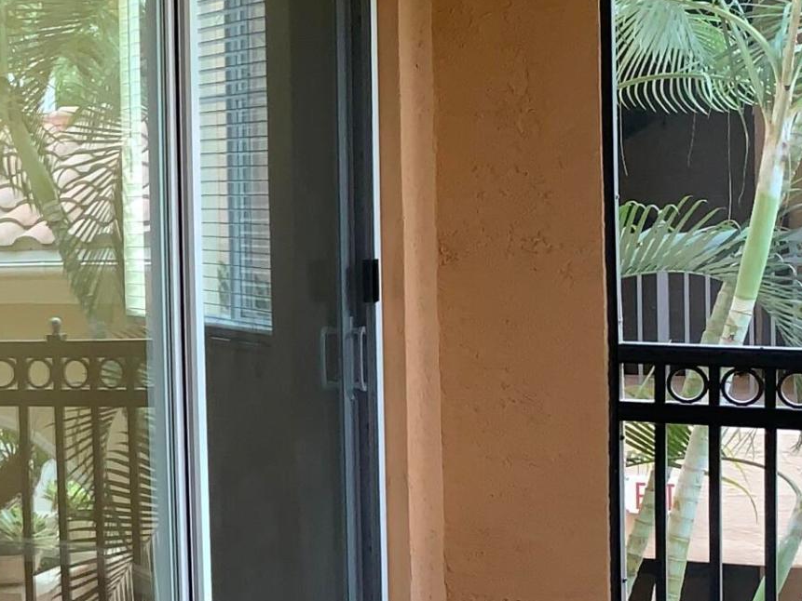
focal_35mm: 87
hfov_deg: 20.3
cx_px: -276
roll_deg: +1.9
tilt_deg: -3.6
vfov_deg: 17.0
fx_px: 2016
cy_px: 332
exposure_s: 1/94
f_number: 1.8
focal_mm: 4.25
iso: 64
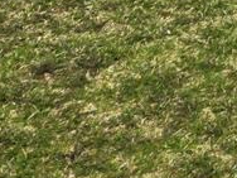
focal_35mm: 125
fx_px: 856
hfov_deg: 14.1
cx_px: 419
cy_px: -255
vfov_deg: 10.2
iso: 25
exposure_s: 1/984
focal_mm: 5.4
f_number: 1.8
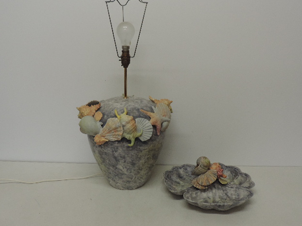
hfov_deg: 53.9
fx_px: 297
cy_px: 111
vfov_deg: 41.8
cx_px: 147
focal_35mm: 34
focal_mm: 5.8
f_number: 3.2
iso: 320
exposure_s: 1/50
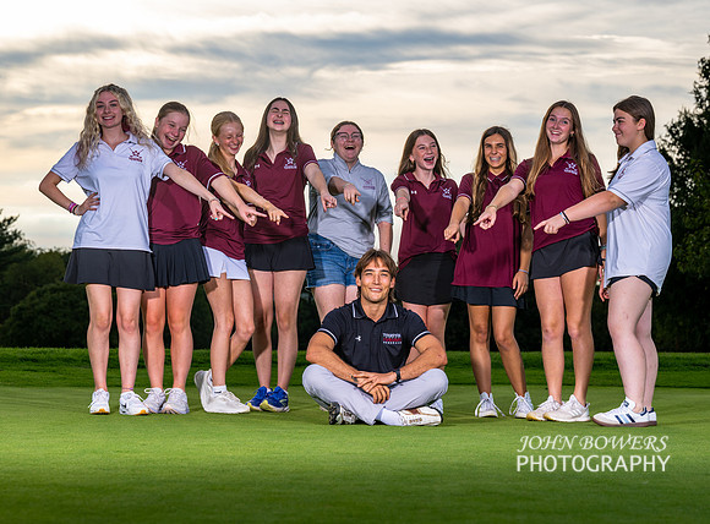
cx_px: 441
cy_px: 275
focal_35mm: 103
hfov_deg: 19.2
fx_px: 2092
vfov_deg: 14.3
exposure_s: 1/320
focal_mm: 85
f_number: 6.3
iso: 80
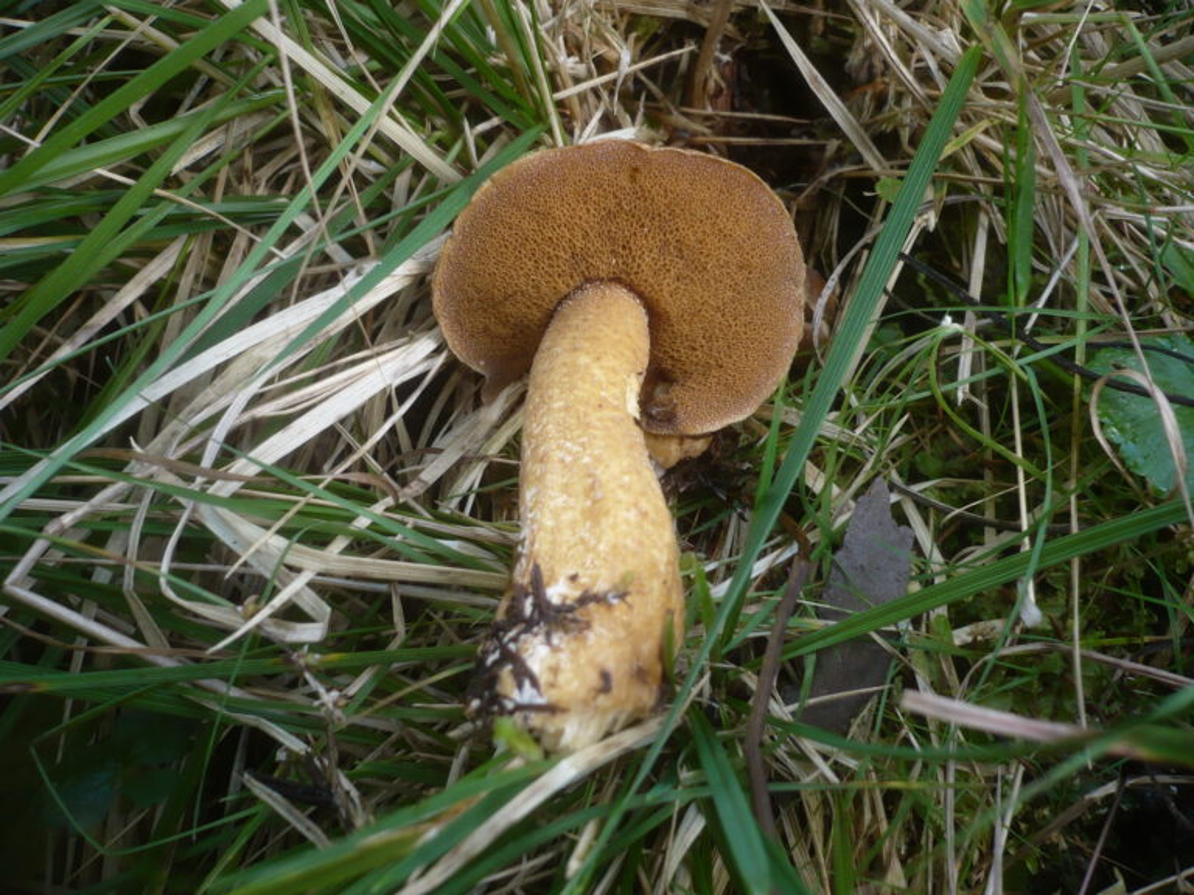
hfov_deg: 52.6
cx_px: 597
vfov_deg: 40.7
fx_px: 1207
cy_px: 448
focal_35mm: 35
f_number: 2.8
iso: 100
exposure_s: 1/30
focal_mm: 5.8
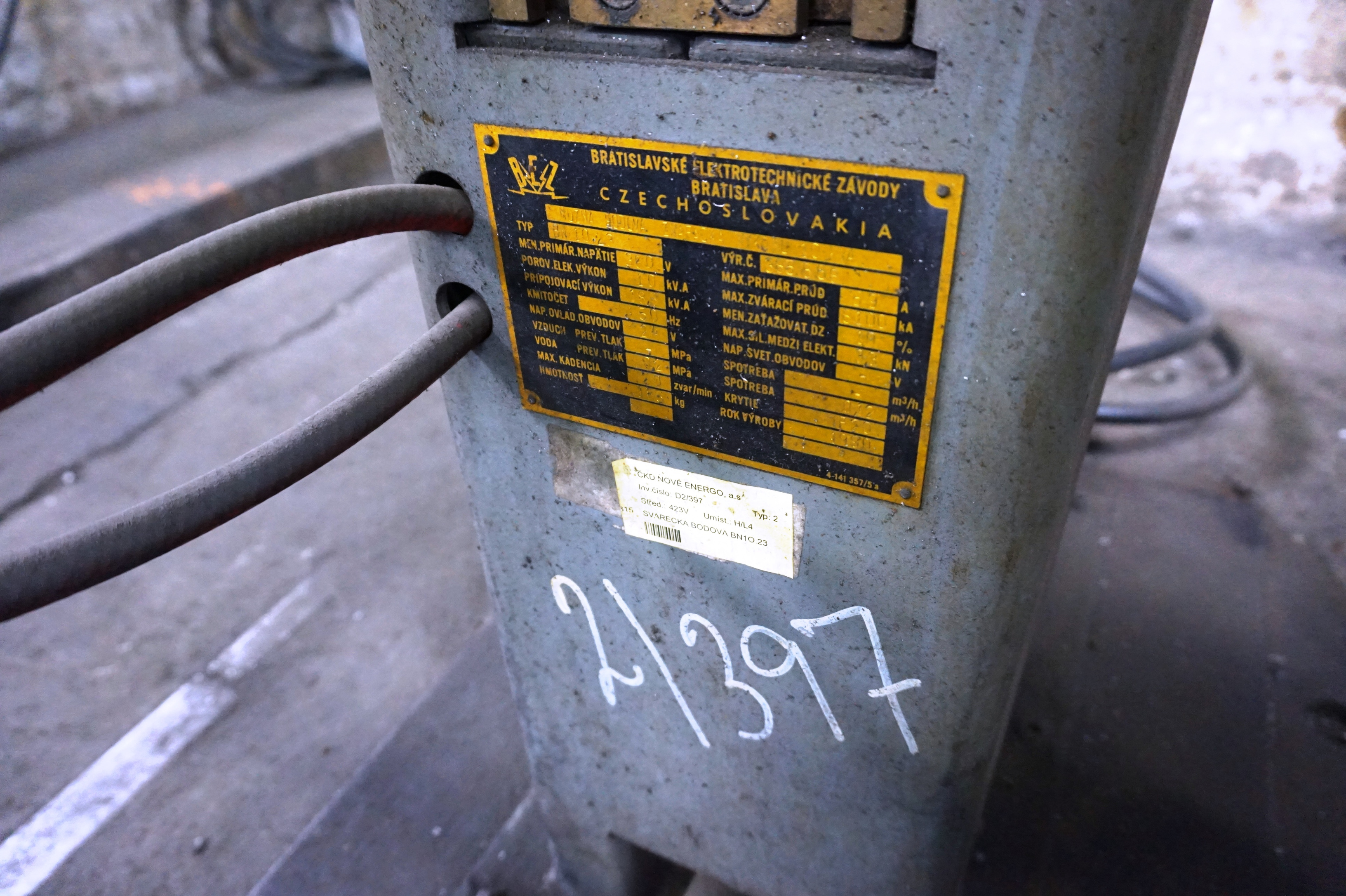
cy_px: 448
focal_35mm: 24
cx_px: 673
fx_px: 897
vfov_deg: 53.1
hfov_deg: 73.8
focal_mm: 16
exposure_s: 1/60
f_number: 3.5
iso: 3200
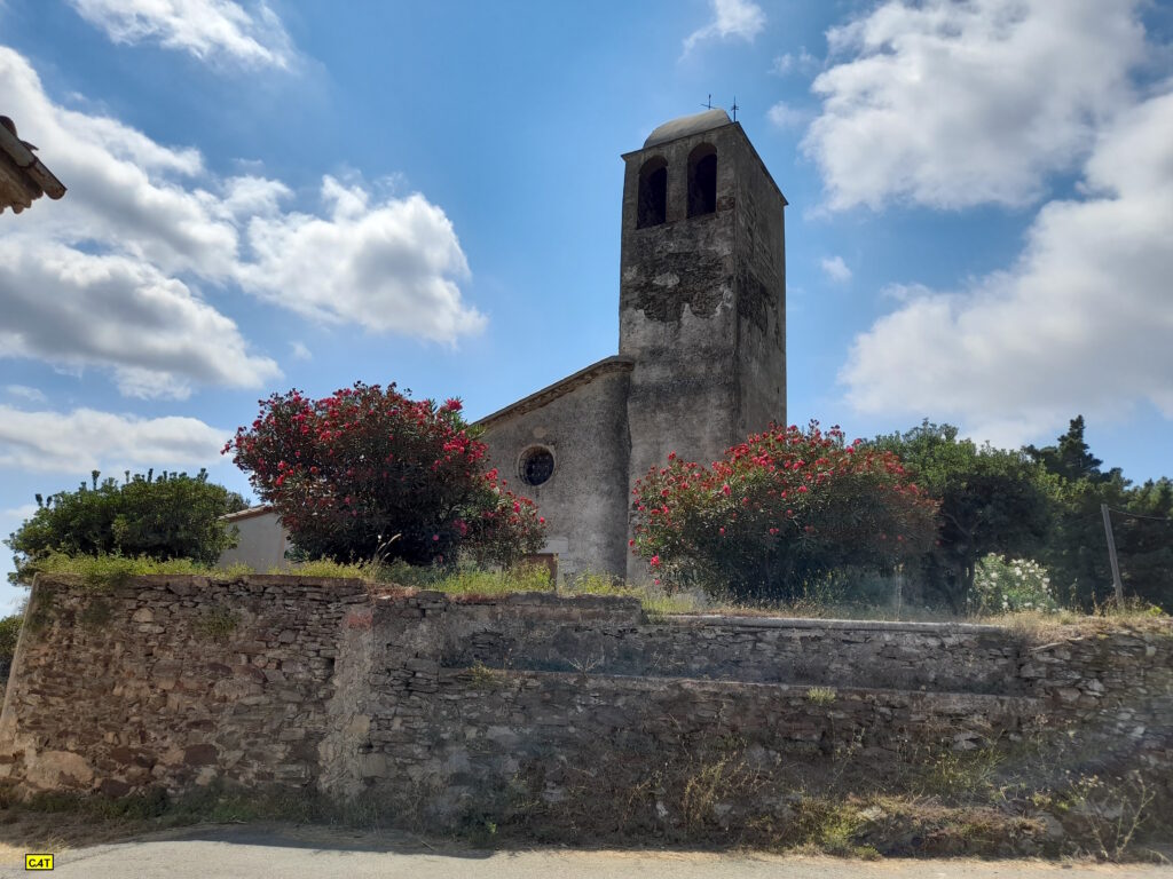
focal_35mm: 25
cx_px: 586
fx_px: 847
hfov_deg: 69.4
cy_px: 440
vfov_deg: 54.9
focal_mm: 4.6
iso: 20
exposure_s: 1/1475
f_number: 2
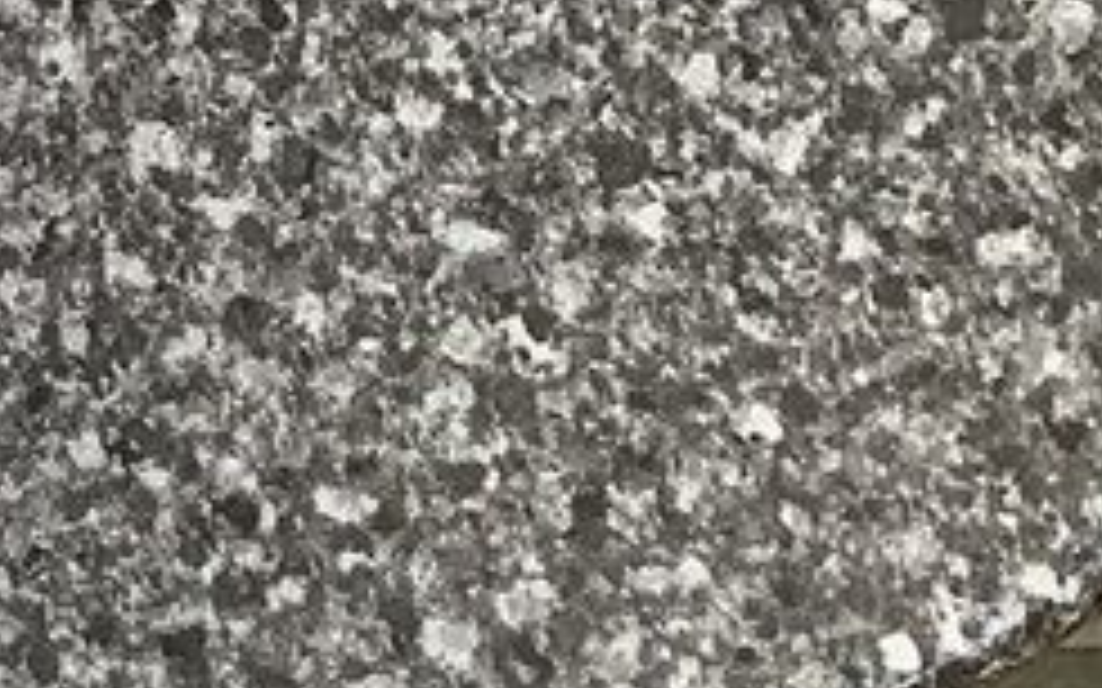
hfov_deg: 13.9
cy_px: -432
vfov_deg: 9.4
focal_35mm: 134
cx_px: -873
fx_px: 4024
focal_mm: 3.3
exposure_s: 1/120
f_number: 2.4
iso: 64
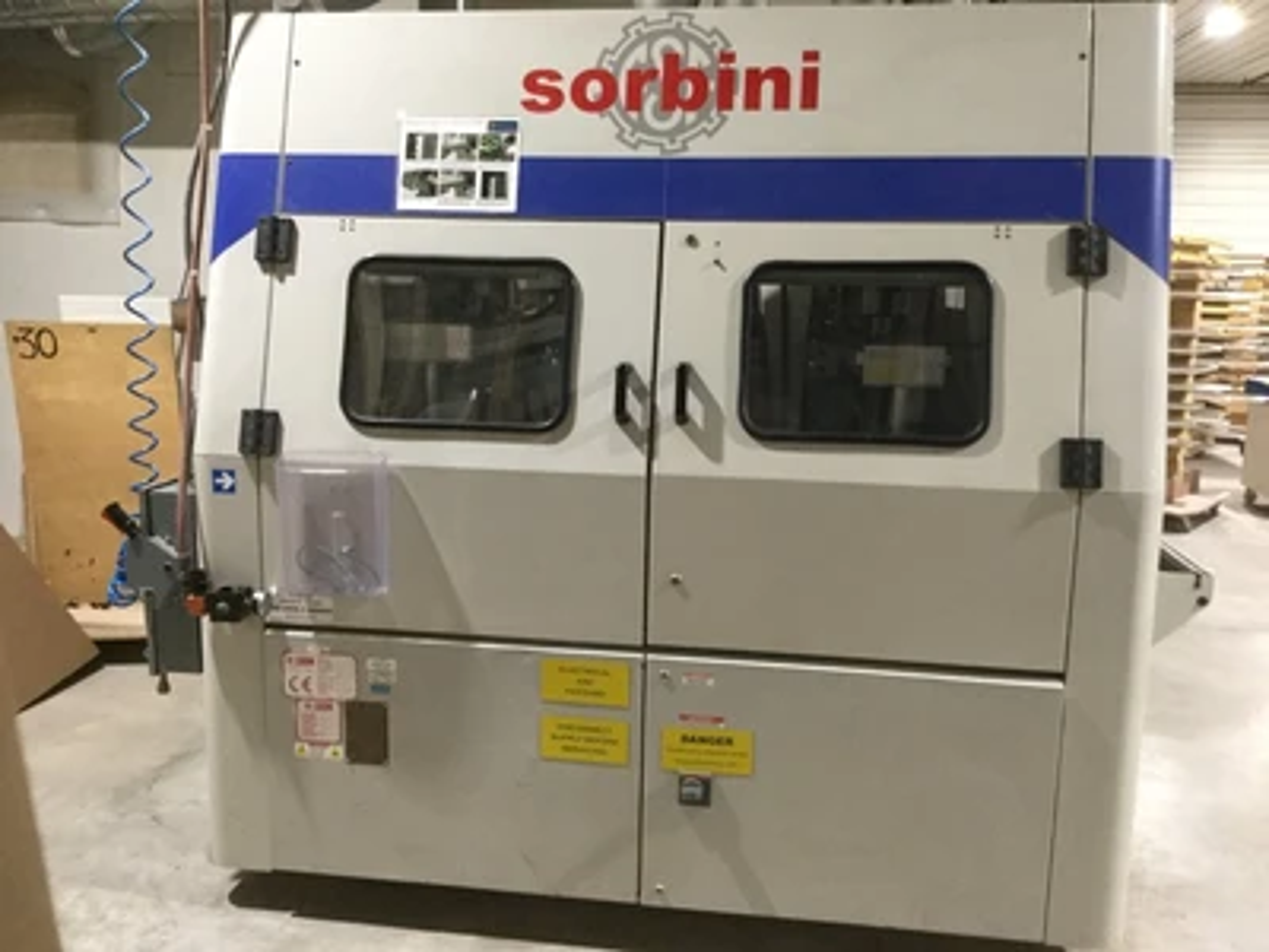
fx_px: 1136
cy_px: 476
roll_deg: -1.8
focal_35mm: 31
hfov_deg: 58.4
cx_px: 634
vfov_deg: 45.4
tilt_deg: -10.6
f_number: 2.4
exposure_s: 1/30
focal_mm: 3.3
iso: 125
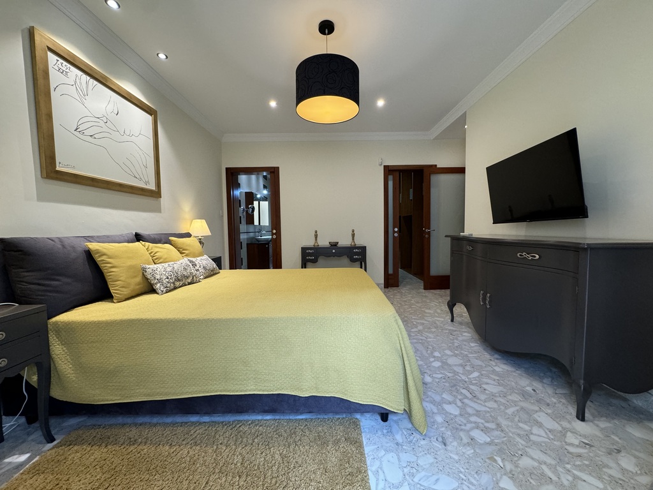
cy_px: 245
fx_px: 264
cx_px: 326
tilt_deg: -3.2
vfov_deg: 85.7
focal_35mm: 14
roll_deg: +0.6
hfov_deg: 102.1
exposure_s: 1/100
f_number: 2.2
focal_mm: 2.22
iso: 250
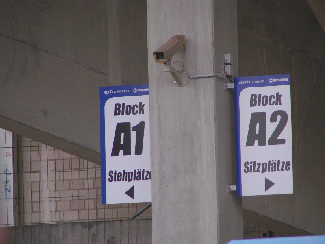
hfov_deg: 5.2
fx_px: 3568
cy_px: 122
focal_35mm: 380
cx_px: 162
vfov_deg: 3.9
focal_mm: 58
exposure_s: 1/400
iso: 125
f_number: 3.5
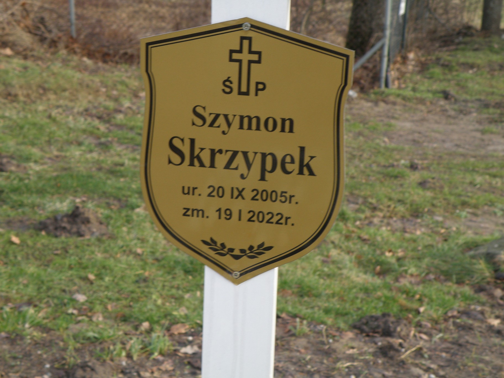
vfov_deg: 23.7
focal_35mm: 62
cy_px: 189
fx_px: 903
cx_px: 252
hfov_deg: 31.2
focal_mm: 11.06
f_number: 4
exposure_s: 1/160
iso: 64
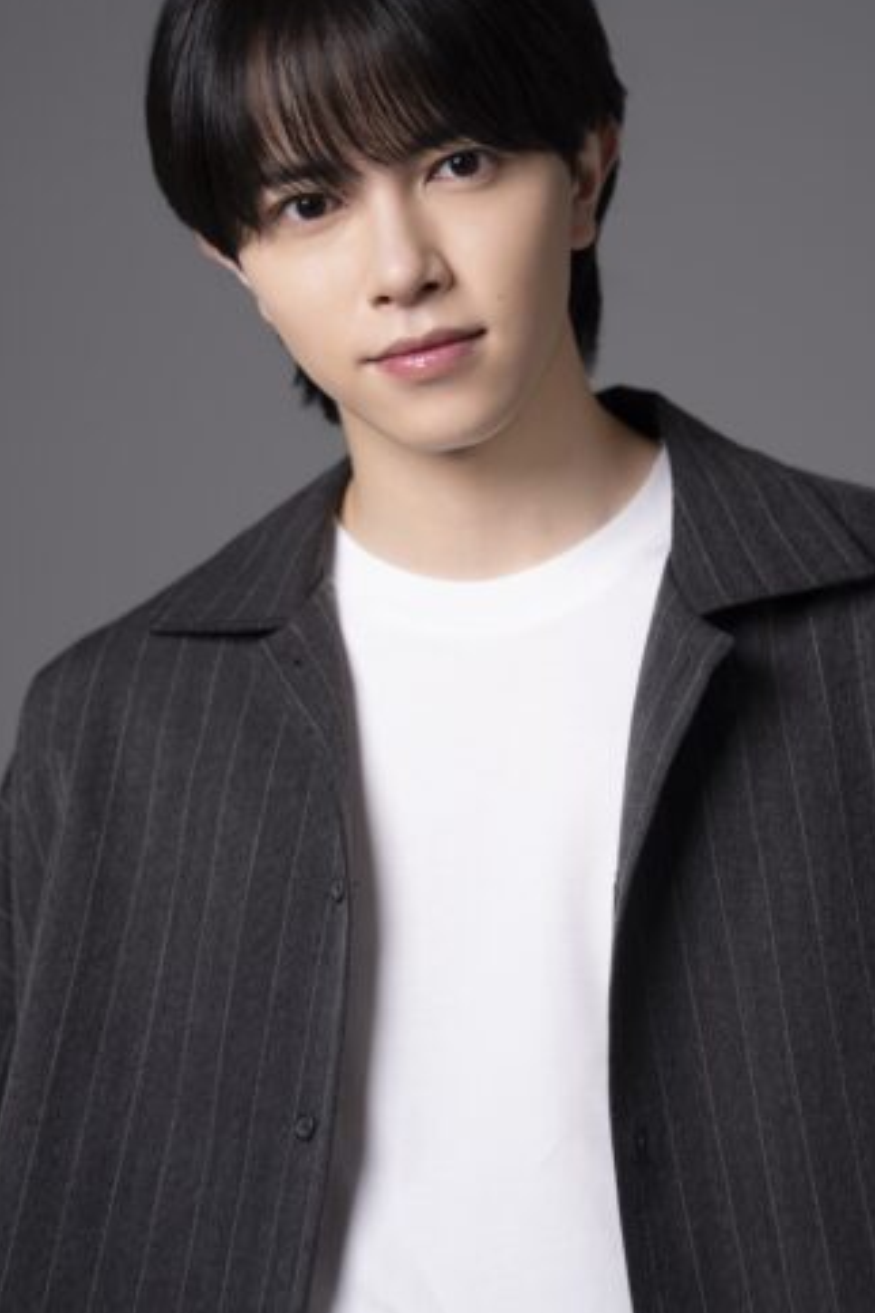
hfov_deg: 15.7
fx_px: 3172
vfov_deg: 23.4
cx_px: 476
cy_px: 563
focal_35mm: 87
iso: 400
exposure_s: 1/200
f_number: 2.8
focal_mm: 70
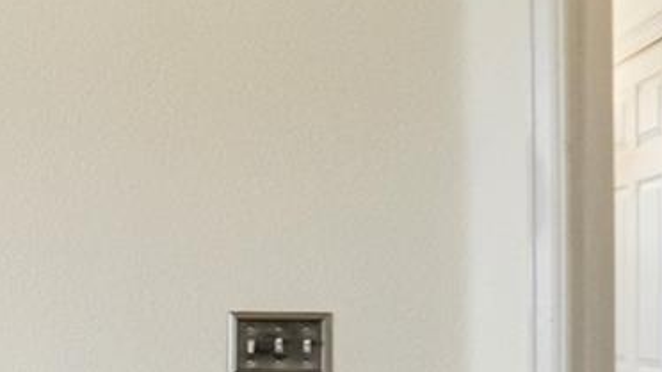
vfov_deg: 16.6
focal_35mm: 72
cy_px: 303
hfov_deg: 22.5
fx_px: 1263
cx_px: -400
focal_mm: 16
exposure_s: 1/100
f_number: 7.1
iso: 1250
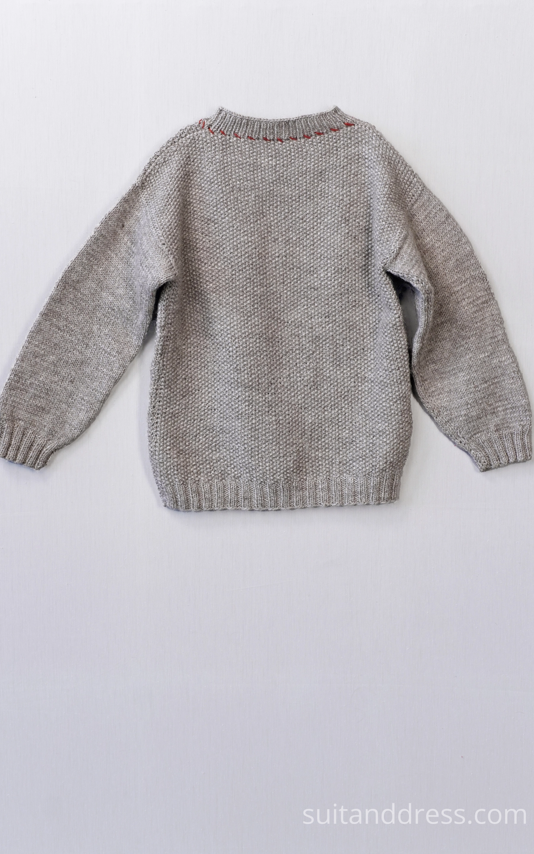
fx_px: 1141
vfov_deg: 41.1
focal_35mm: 49
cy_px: 427
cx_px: 266
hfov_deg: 26.3
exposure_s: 1/60
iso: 320
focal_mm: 32
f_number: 6.3
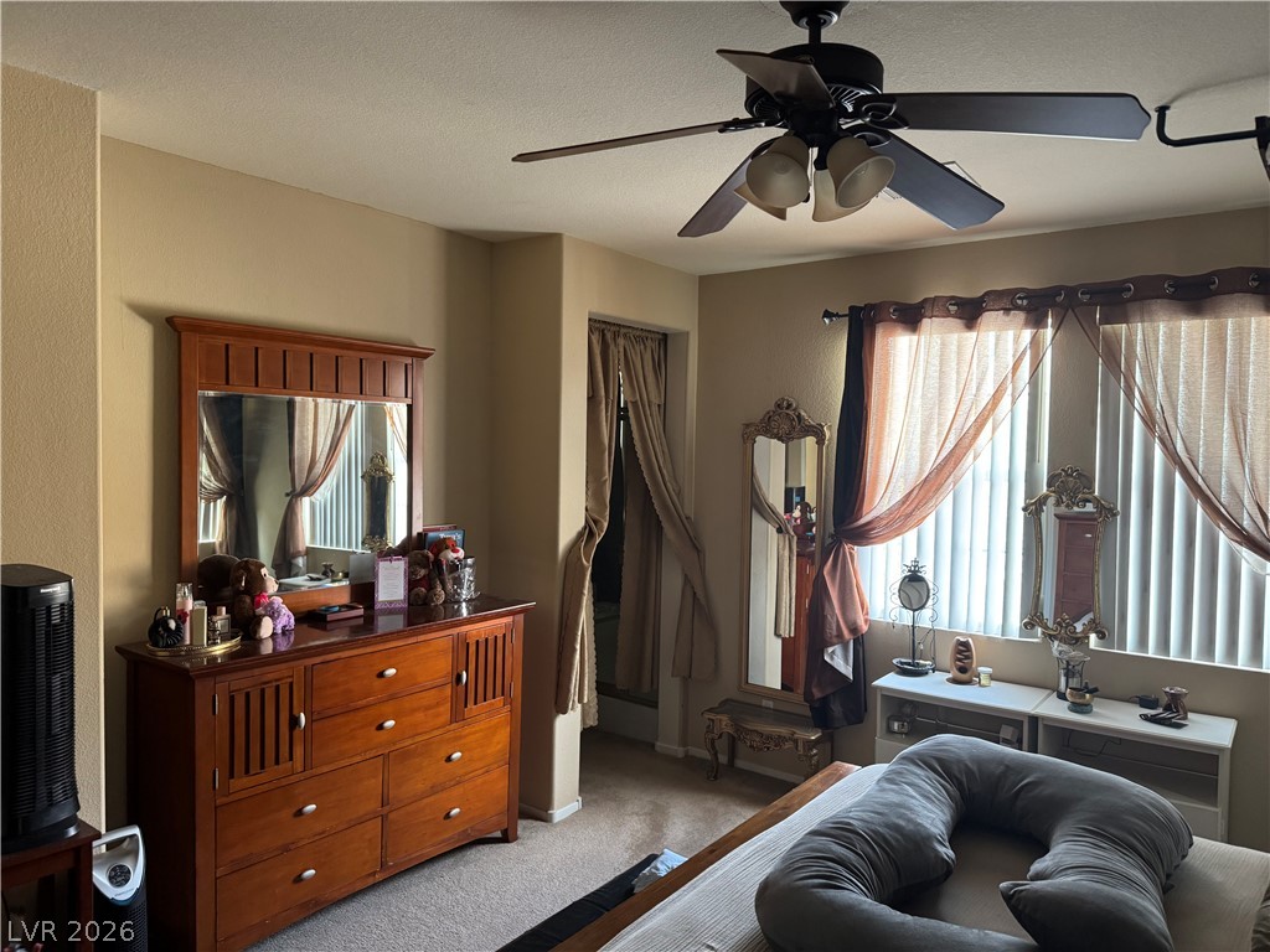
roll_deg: -1.1
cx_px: 635
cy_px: 476
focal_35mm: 24
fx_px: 881
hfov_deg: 71.6
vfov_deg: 56.8
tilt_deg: -2.1
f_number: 1.78
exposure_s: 1/60
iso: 500
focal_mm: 6.76
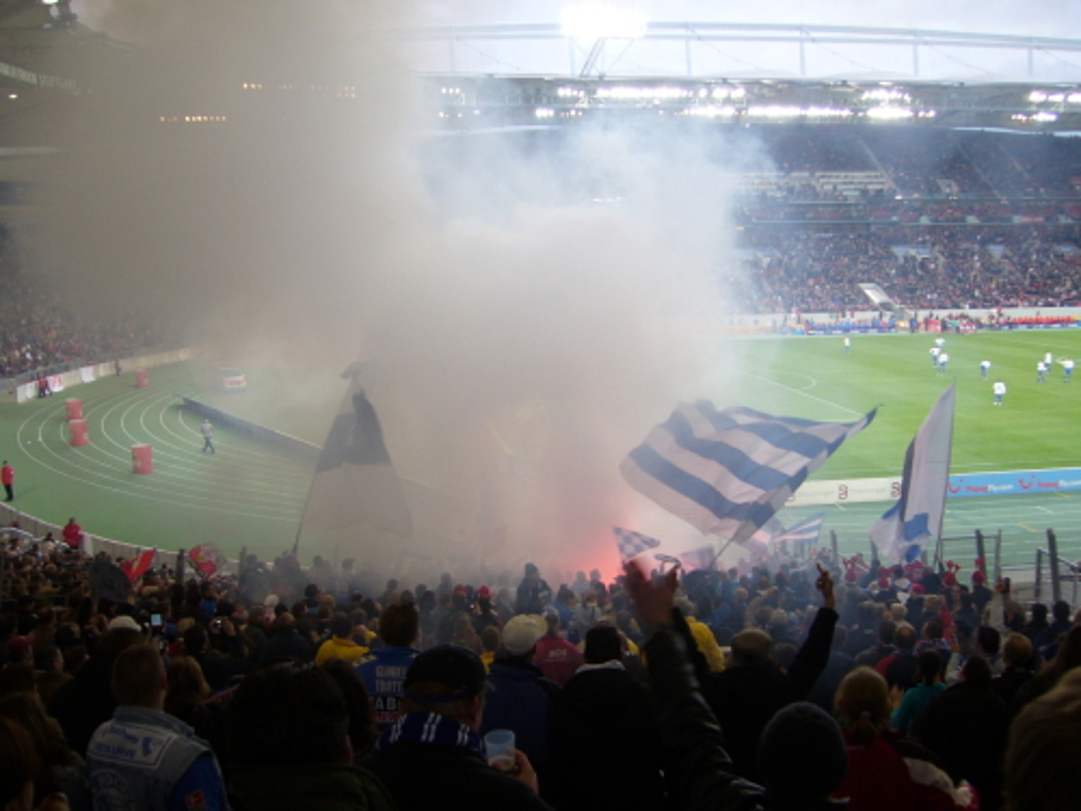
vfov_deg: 40.7
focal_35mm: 35
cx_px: 540
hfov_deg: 52.6
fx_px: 1093
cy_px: 406
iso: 80
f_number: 2.8
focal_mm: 5.8
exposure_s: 1/40
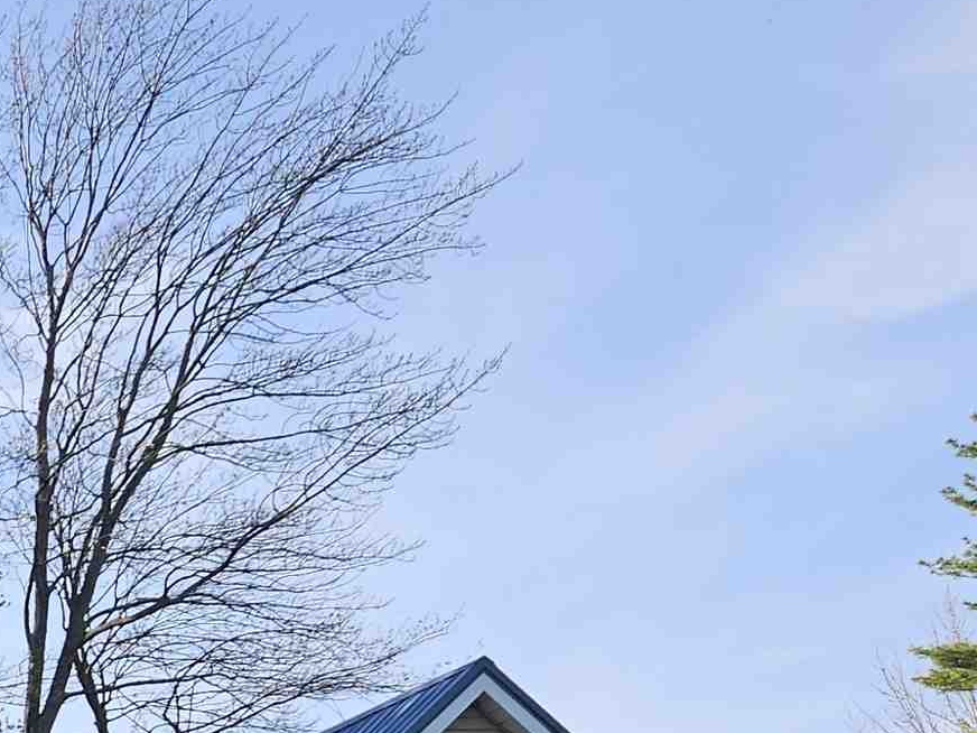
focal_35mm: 81
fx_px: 2286
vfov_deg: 16.1
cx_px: -402
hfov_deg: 21.1
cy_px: 1221
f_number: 1.8
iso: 25
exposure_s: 1/850
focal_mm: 5.4
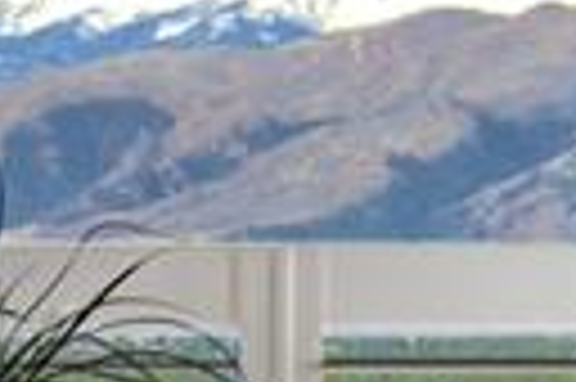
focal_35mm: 415
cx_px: -184
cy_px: 467
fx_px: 6632
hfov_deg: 4.9
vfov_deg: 3.3
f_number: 7.1
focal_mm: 35
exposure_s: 1/50
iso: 200
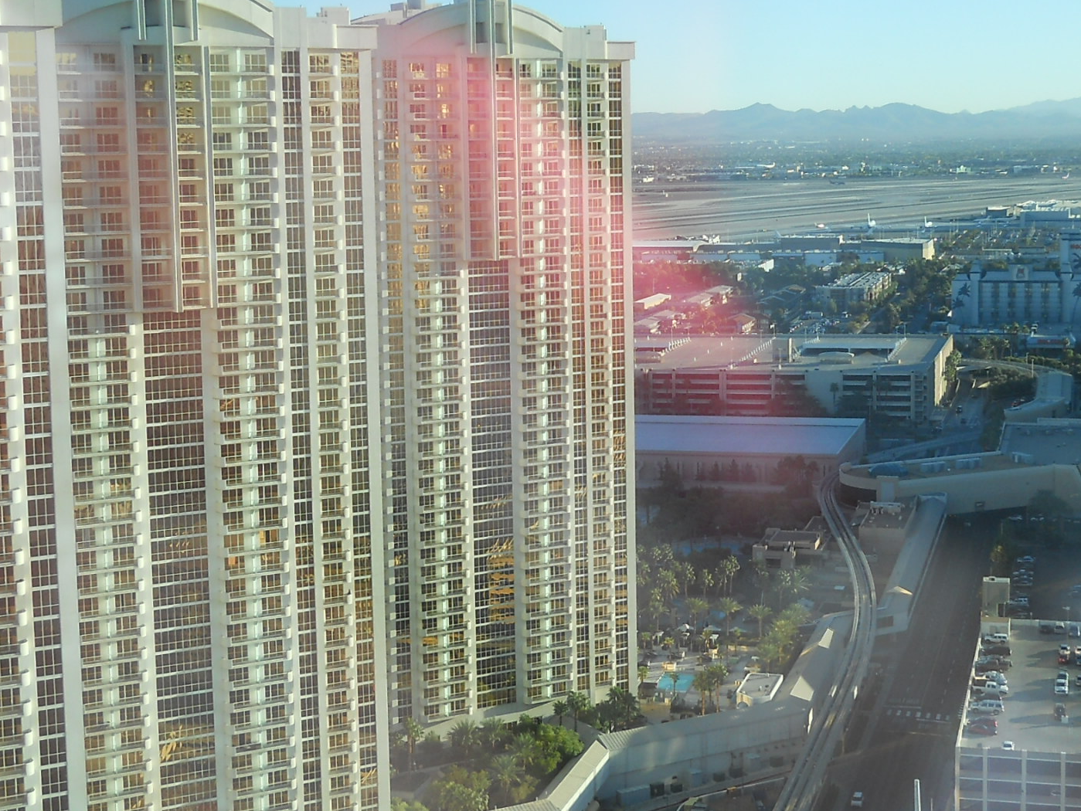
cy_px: 432
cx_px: 566
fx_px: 1874
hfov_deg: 32.2
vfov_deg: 24.4
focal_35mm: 60
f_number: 3.1
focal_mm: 6.72
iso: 80
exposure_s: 1/125
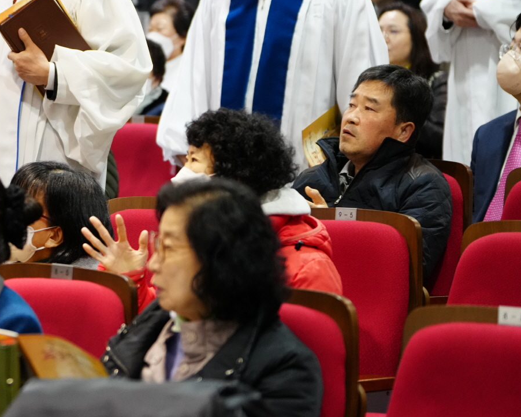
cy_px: 109
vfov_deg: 9.6
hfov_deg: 11.9
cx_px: 3
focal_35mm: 161
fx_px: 2483
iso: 3200
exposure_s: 1/250
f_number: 2.8
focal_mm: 86
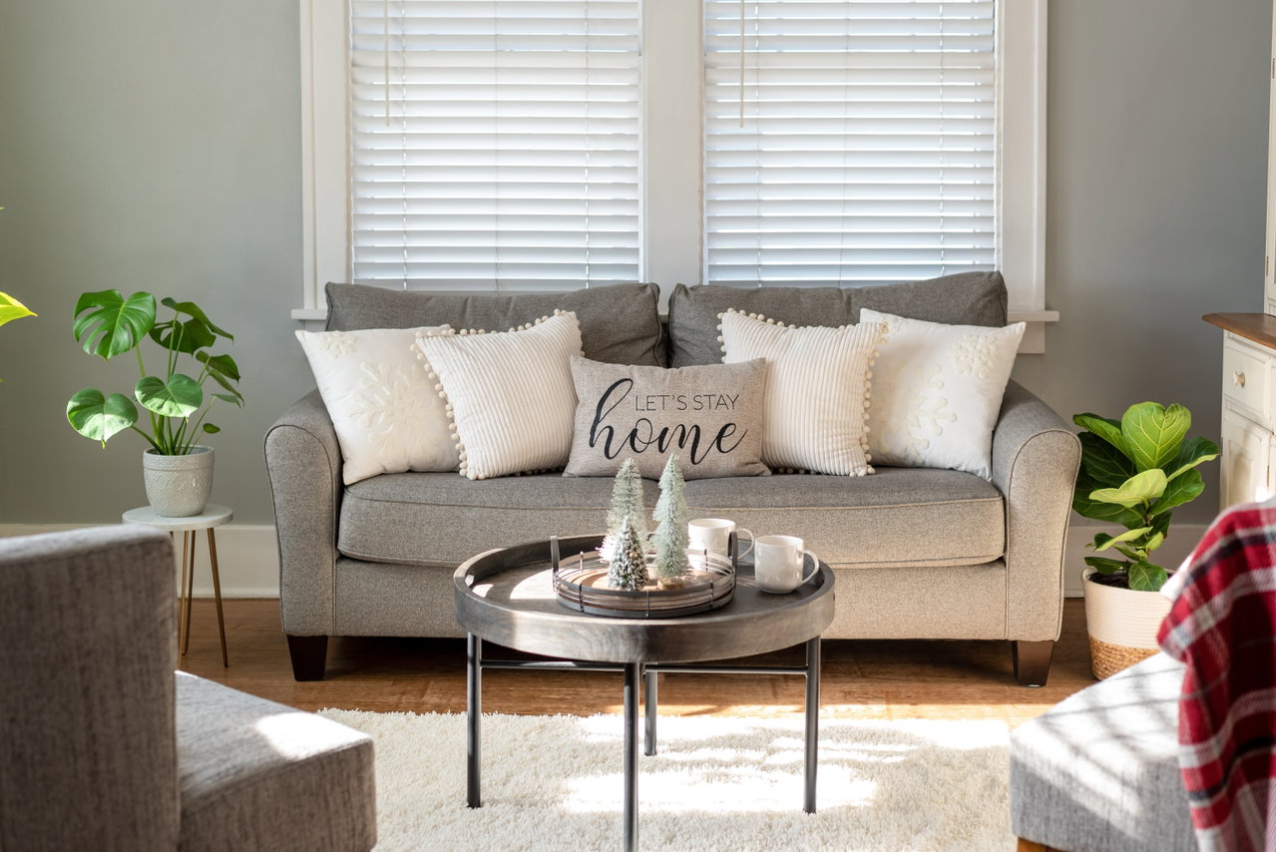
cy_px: 426
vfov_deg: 27.0
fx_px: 1773
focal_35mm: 50
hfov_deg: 39.6
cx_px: 638
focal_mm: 50
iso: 320
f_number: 3.2
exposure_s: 1/200
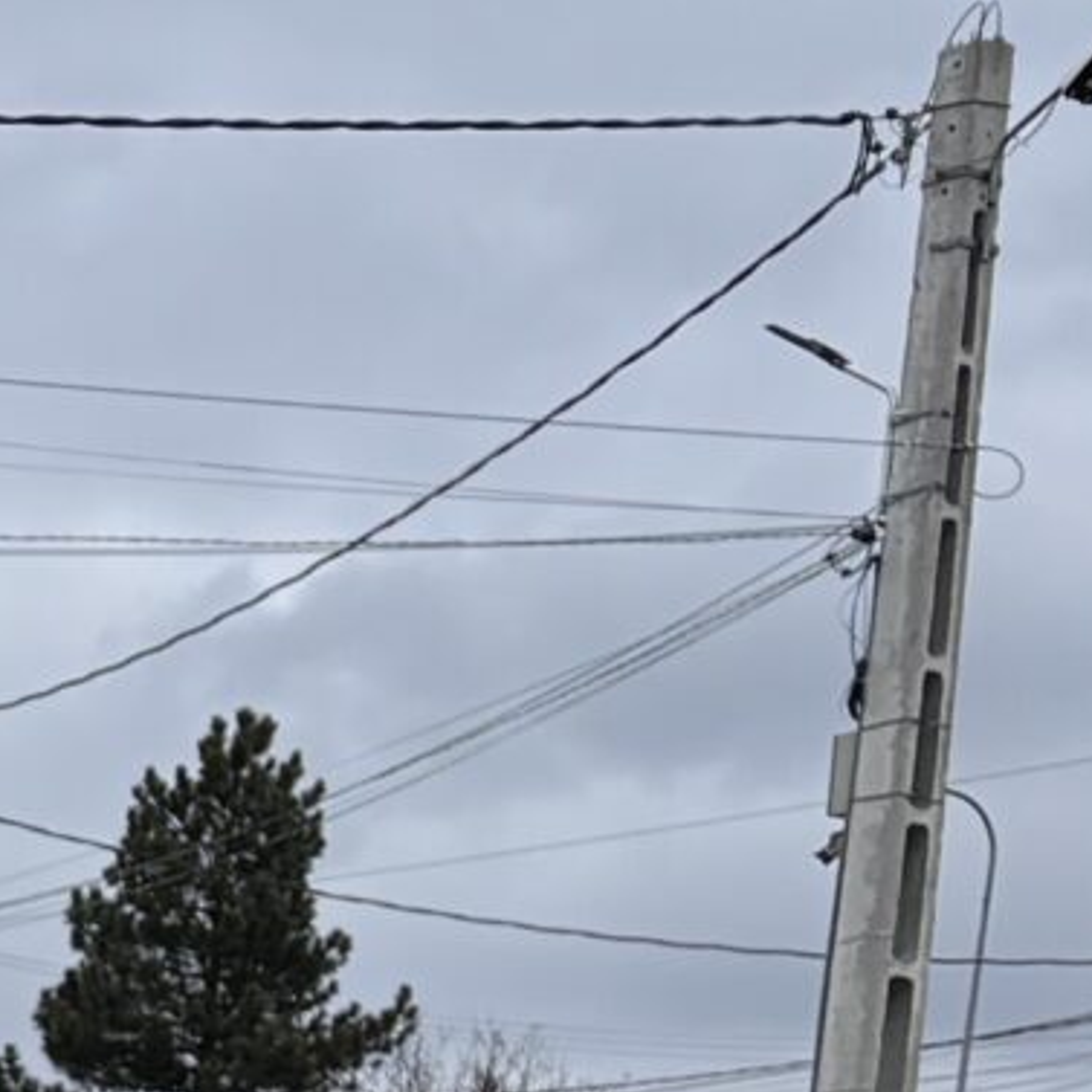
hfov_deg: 9.4
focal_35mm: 156
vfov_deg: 9.8
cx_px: -1886
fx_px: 5568
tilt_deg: -5.8
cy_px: 2636
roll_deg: -3.8
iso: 50
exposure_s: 1/1876
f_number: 1.6
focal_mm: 5.96
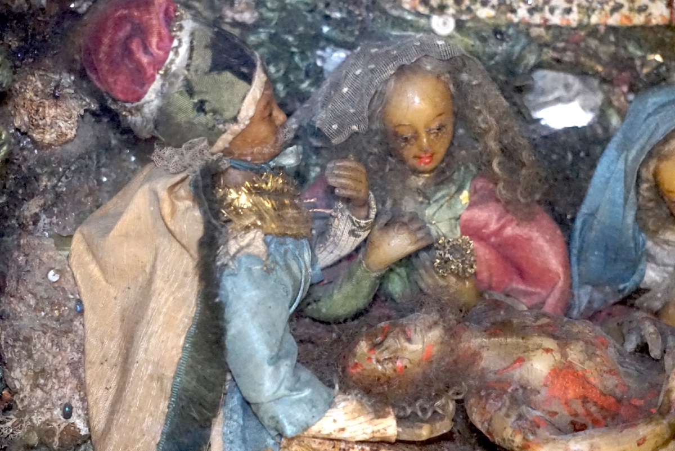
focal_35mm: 136
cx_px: 338
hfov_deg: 15.1
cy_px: 226
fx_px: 2552
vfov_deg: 10.1
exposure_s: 1/100
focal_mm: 91
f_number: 5.6
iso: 6400
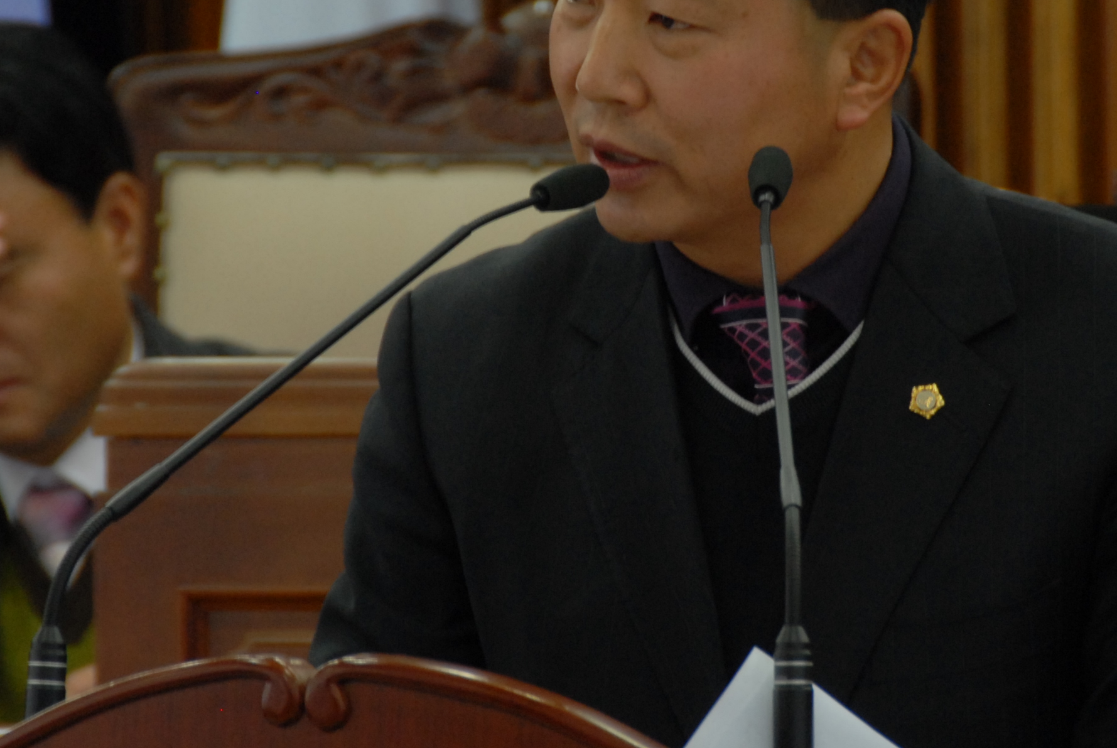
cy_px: 239
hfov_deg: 3.7
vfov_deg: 2.5
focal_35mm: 555
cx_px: 694
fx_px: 17241
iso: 400
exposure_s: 1/25
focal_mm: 170
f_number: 5.6
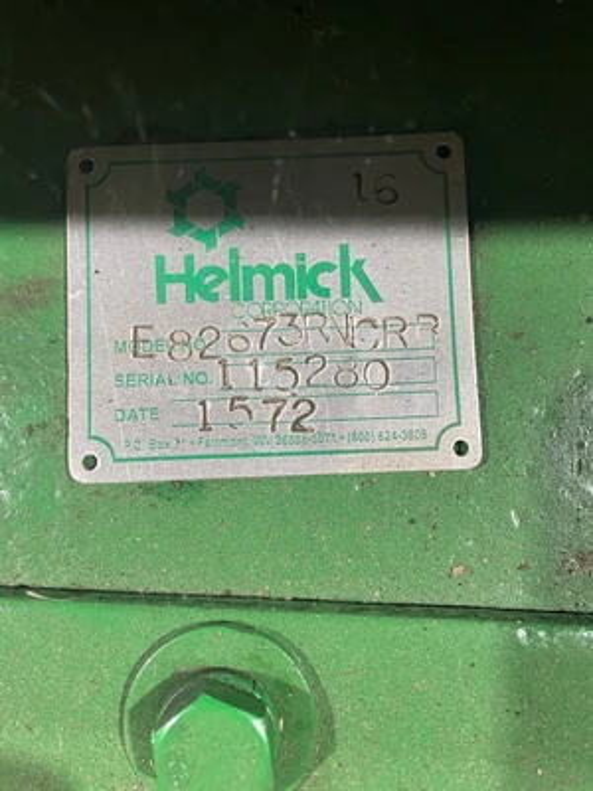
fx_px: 594
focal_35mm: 26
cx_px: 296
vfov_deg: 67.3
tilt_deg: -84.3
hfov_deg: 53.1
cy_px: 396
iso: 160
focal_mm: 4.2
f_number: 1.6
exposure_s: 1/60
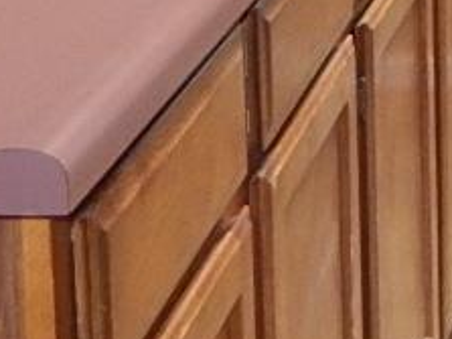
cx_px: 784
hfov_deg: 11.7
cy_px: -233
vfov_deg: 9.0
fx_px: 2062
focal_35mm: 158
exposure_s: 1/30
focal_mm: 4
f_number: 3
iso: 200
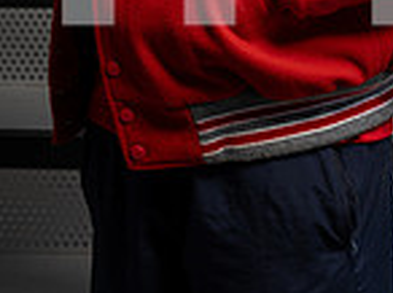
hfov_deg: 10.1
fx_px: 2222
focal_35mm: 196
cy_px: -245
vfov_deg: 7.3
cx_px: 159
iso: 250
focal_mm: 66
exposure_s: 1/250
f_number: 8
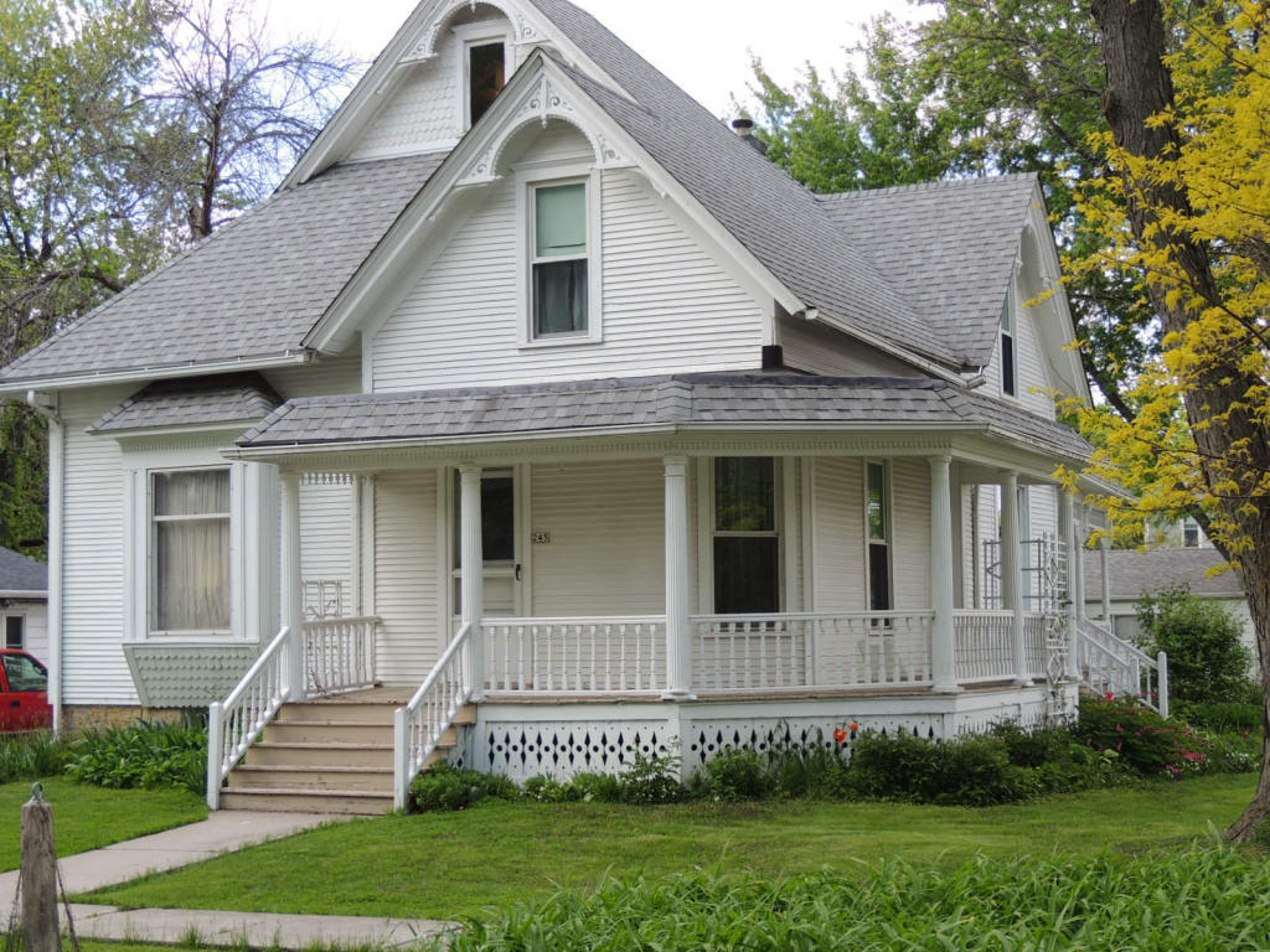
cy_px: 476
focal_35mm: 55
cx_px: 635
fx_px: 2018
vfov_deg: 26.6
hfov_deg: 34.9
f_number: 3.7
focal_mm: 9.8
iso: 100
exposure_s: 1/250
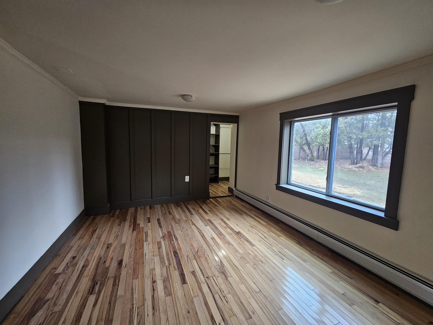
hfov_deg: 106.2
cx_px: 216
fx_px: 163
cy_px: 162
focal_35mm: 13
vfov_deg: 89.9
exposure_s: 1/60
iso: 200
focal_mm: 2.2
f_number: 2.2
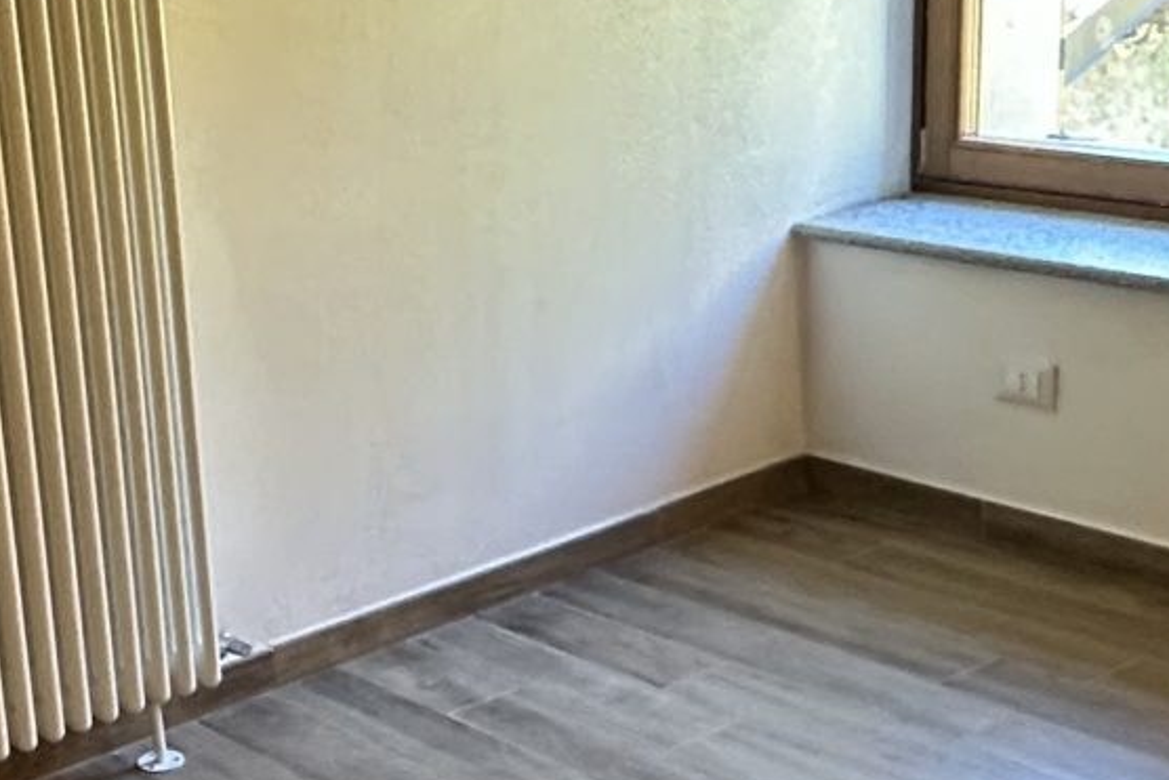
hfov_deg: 29.5
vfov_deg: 20.2
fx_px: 2176
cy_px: 574
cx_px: 252
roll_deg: +5.4
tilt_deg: -17.8
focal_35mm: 67
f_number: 2.2
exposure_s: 1/50
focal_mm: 2.22
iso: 400
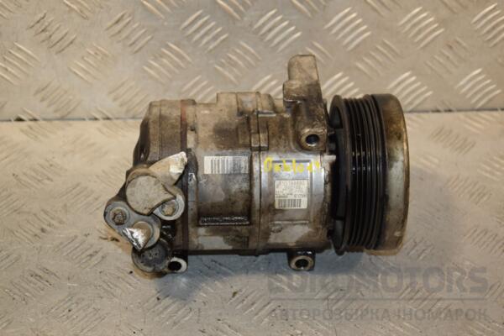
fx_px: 1092
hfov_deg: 26.0
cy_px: 168
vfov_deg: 17.5
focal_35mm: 78
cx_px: 252
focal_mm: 52
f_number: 5.6
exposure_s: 1/200
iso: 800
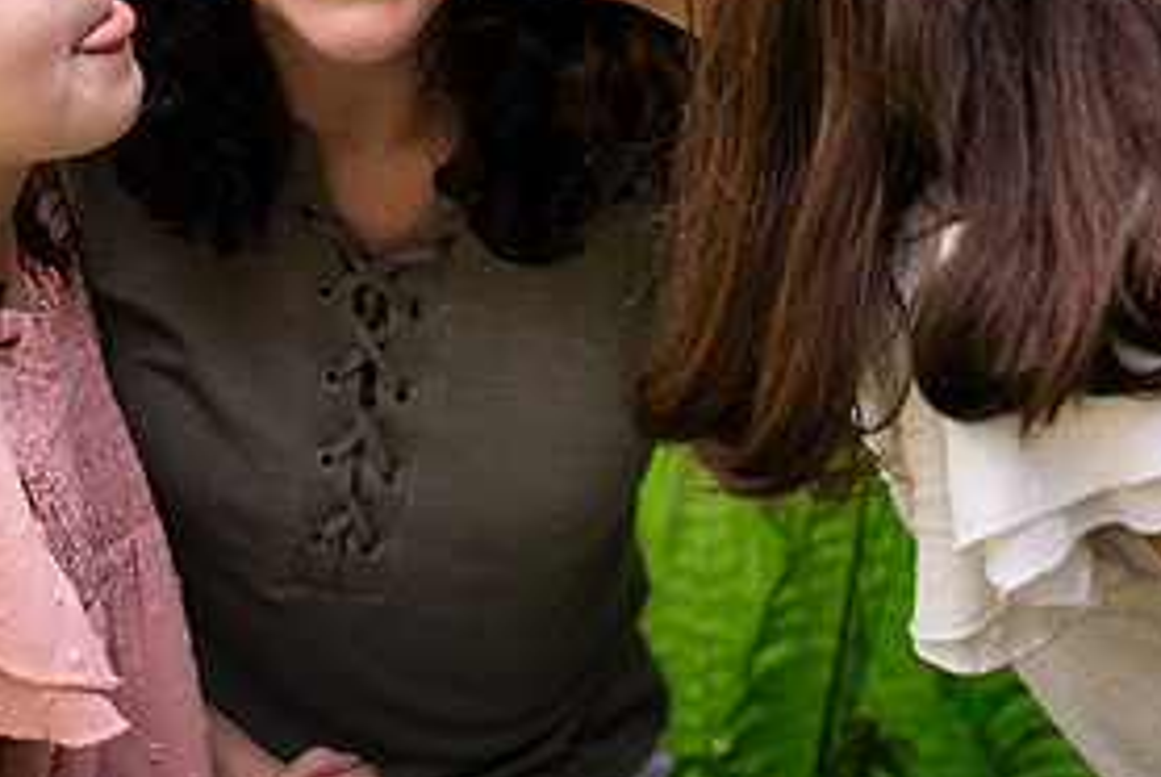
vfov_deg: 11.3
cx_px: 259
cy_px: 10
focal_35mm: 121
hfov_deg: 16.8
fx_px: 3906
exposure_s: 1/320
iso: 100
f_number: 2.8
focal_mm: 58
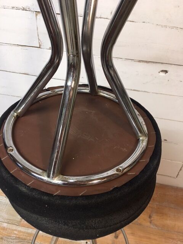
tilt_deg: -40.0
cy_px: 122
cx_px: 92
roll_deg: -4.8
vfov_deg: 61.7
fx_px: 204
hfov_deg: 48.2
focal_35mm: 29
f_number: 2.2
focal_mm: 4.15
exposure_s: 1/17
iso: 50
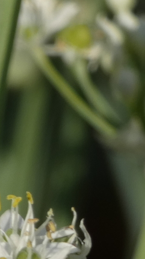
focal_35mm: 1016
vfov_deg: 2.1
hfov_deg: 1.2
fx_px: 6951
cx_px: -106
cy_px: 184
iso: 80
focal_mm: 84
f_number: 5.6
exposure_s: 1/200
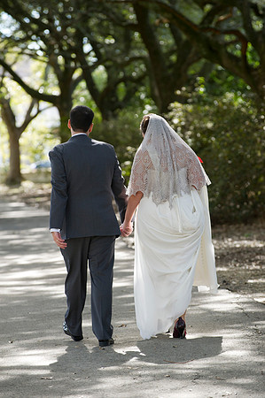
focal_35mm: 200
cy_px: 199
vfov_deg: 10.3
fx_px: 2213
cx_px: 132
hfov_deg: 6.9
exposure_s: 1/125
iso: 320
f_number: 4
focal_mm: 200
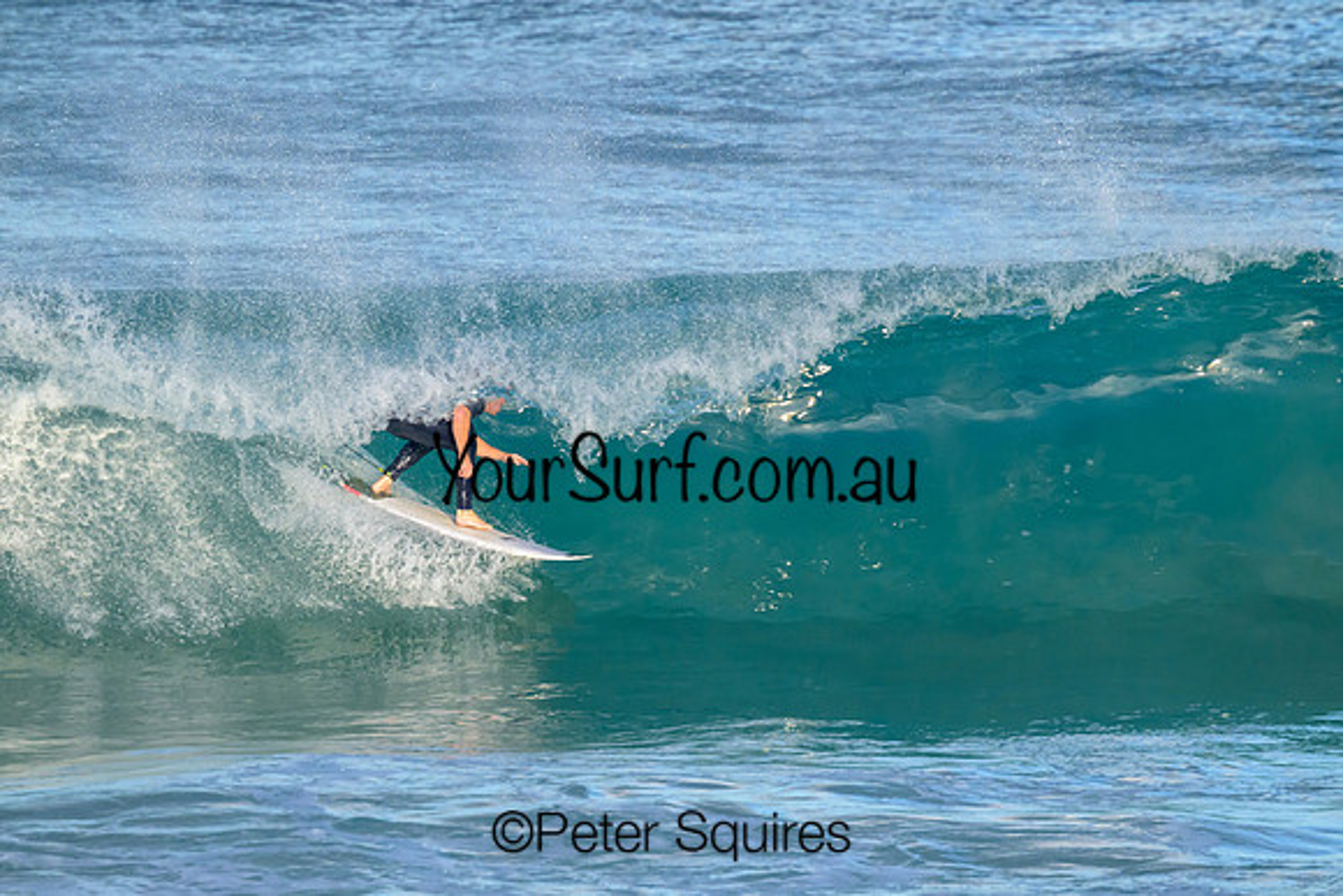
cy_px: 448
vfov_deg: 2.1
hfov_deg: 3.1
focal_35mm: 660
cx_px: 672
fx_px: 24626
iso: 3200
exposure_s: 1/1600
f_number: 11
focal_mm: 660
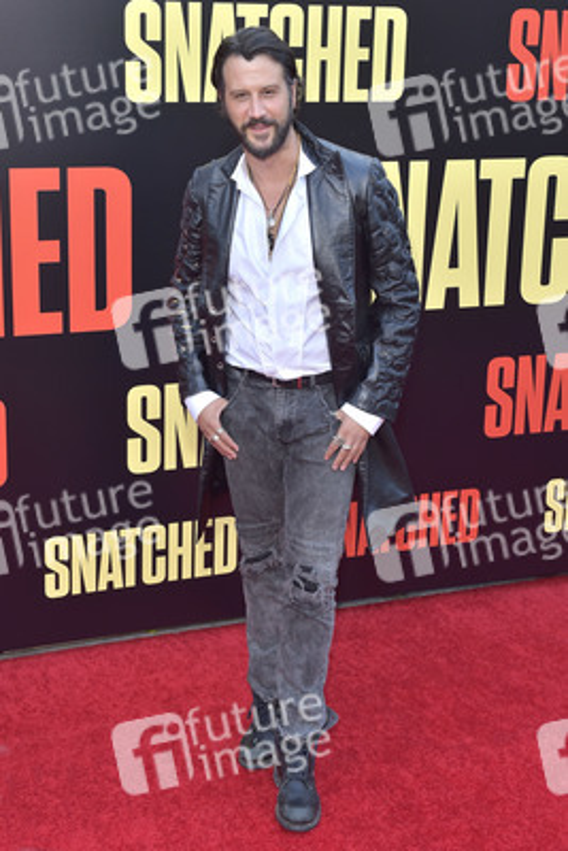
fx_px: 1230
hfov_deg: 26.0
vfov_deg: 38.2
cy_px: 426
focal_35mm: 52
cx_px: 284
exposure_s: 1/320
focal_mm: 52
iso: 500
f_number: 6.3
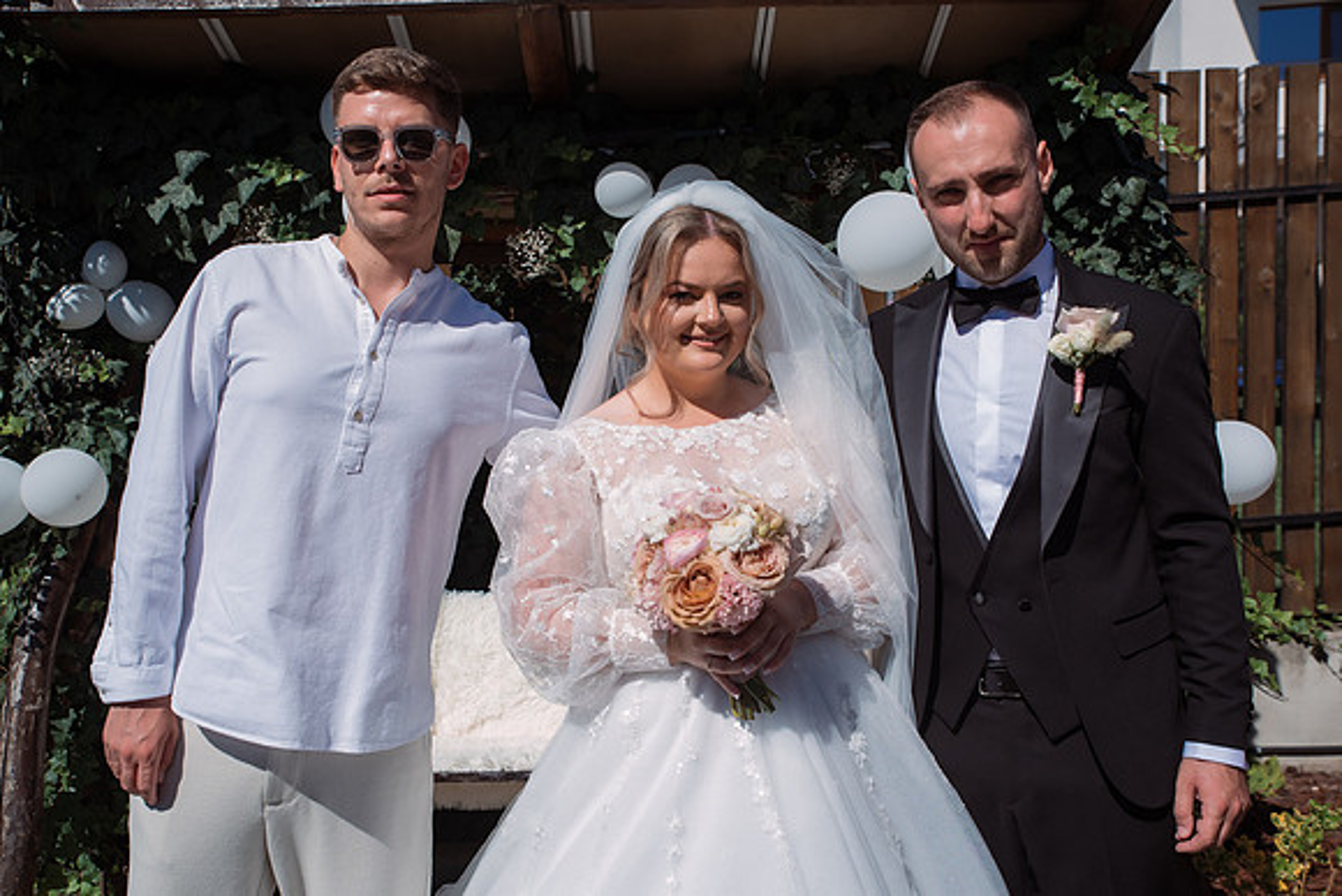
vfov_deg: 37.9
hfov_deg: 54.4
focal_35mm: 35
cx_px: 671
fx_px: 1305
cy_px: 448
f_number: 5.6
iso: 250
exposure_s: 1/1600
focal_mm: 35
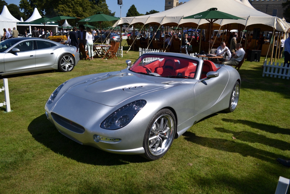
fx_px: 217
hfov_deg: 67.4
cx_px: 145
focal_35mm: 27
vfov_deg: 47.9
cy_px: 97
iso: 100
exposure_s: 1/1250
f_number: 3.5
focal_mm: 18
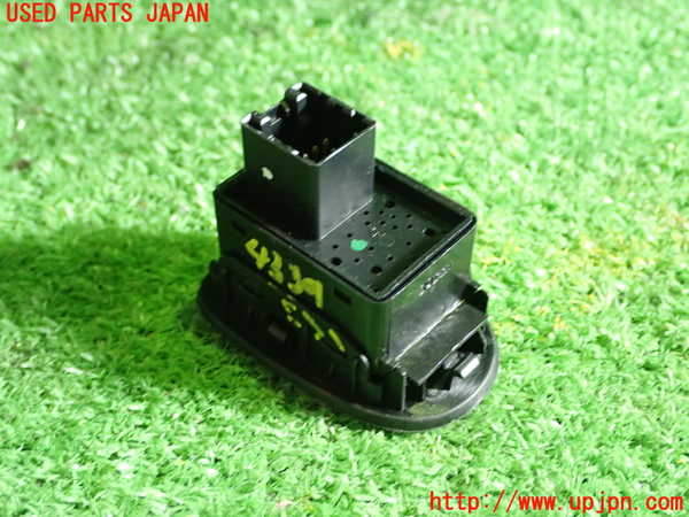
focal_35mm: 50
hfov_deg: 38.2
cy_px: 258
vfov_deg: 29.1
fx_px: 995
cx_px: 344
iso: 800
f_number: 3.2
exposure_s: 1/30
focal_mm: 9.01
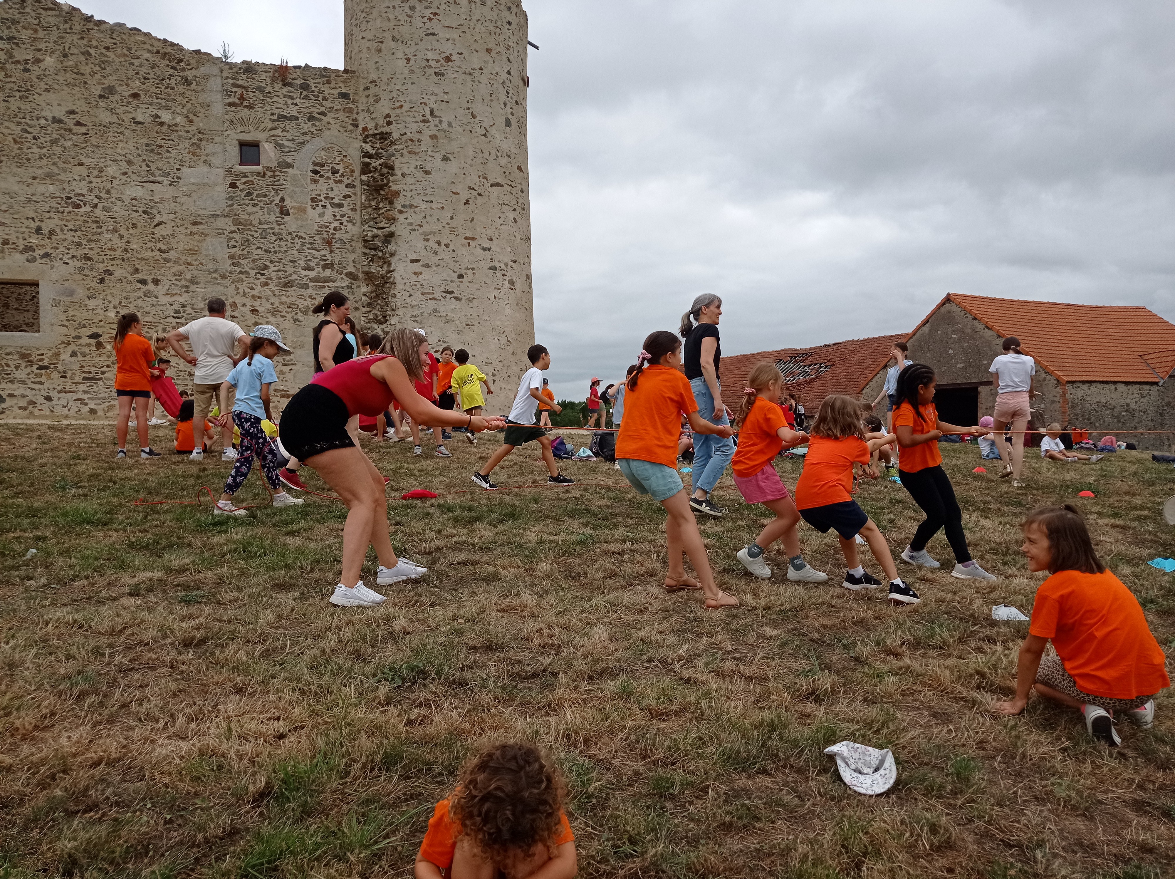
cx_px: 588
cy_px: 440
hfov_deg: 63.5
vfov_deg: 49.7
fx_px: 950
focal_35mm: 28
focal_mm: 4.74
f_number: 1.79
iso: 103
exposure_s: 1/2817
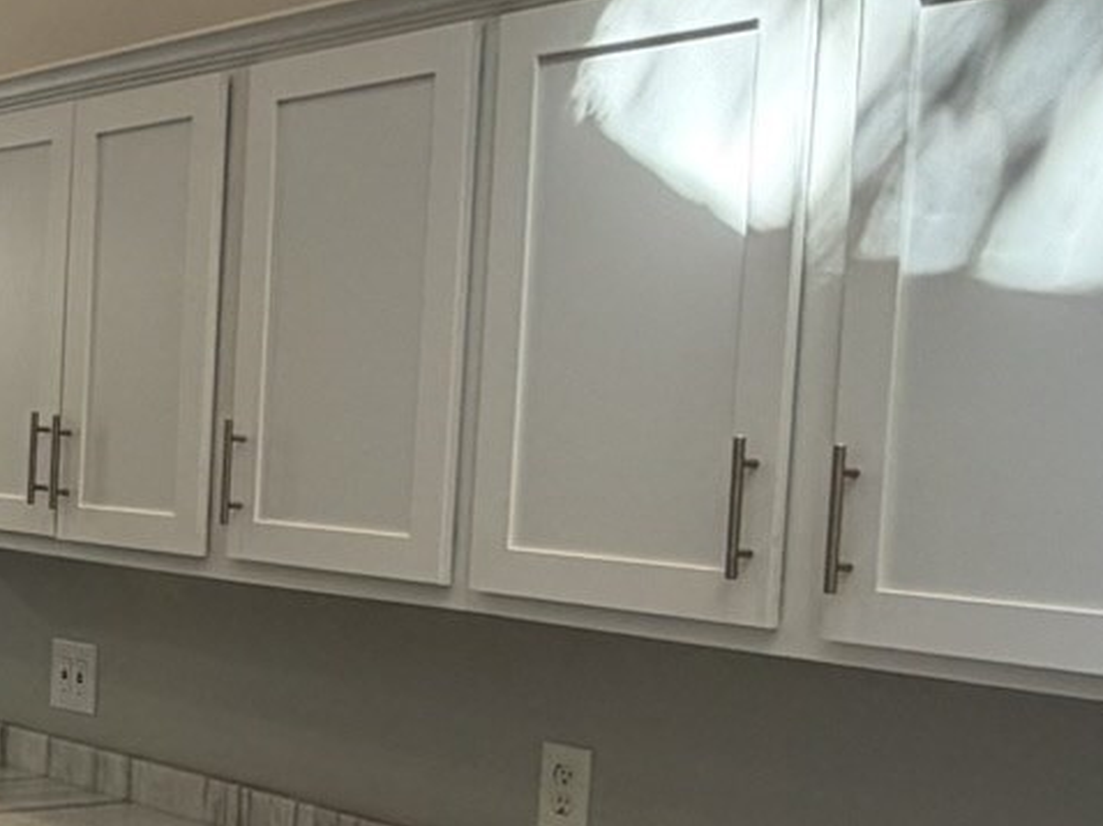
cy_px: 533
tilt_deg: -3.4
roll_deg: -3.1
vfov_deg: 24.3
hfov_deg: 29.2
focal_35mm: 60
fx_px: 1911
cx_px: -99
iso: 125
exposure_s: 1/120
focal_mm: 2.22
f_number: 2.2
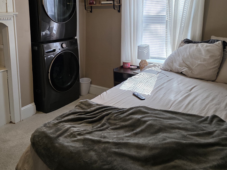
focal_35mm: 35
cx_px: 86
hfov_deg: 52.1
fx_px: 230
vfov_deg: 40.2
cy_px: 55
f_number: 1.7
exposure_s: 1/120
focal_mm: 6.3
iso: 160
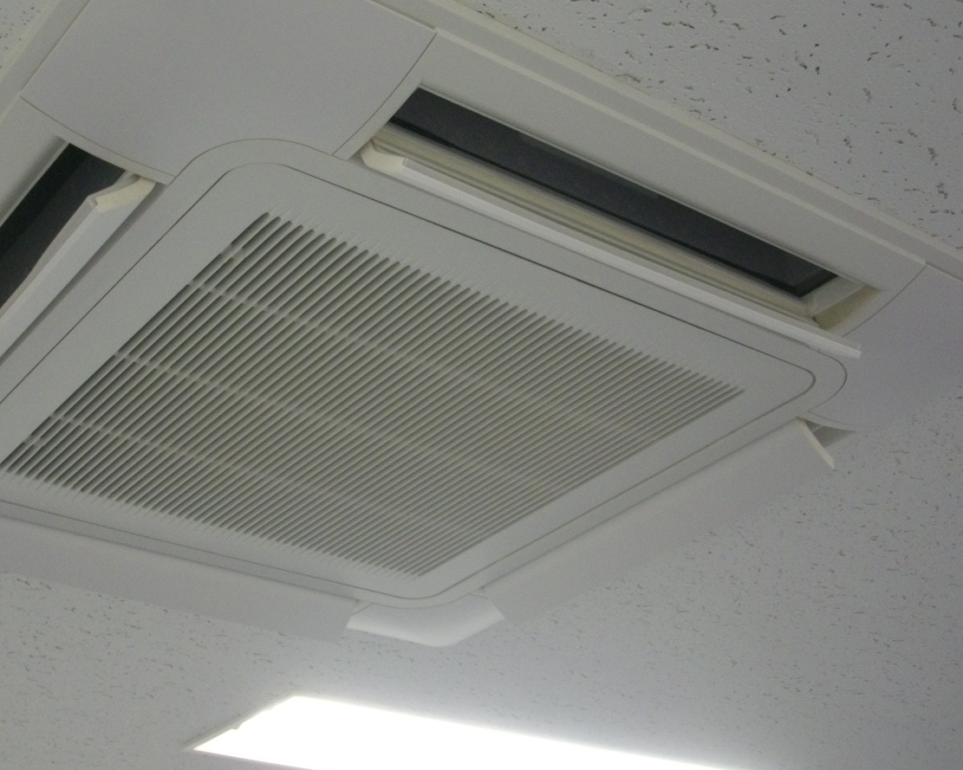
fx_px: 1482
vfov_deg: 29.1
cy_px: 329
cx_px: 322
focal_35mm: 52
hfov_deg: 35.6
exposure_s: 1/60
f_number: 2.8
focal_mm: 6.2
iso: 200
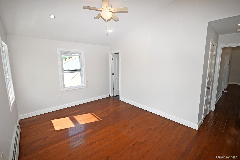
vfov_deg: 77.3
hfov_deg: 100.4
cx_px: 120
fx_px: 100
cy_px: 80
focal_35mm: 15
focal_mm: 10
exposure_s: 1/125
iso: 180
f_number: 5.6
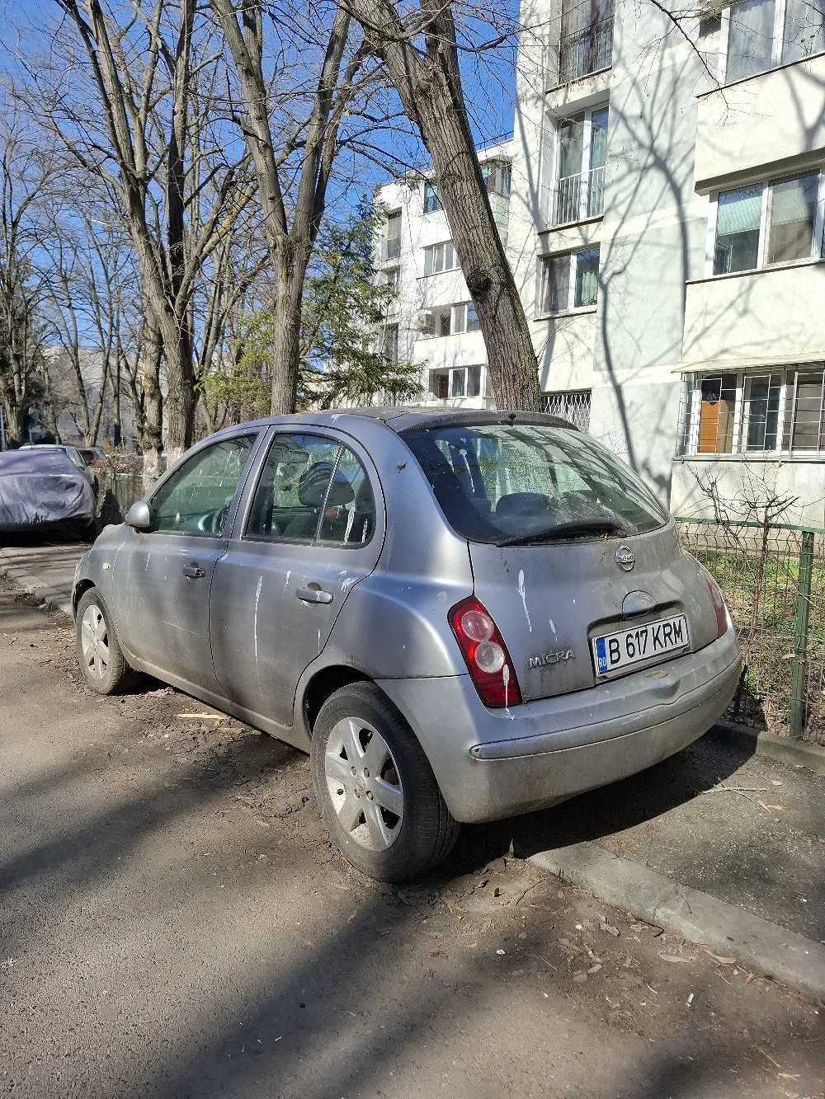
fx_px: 731
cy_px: 550
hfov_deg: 58.9
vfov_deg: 73.9
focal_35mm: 23
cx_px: 412
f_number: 1.8
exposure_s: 1/2000
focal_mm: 5.54
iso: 50
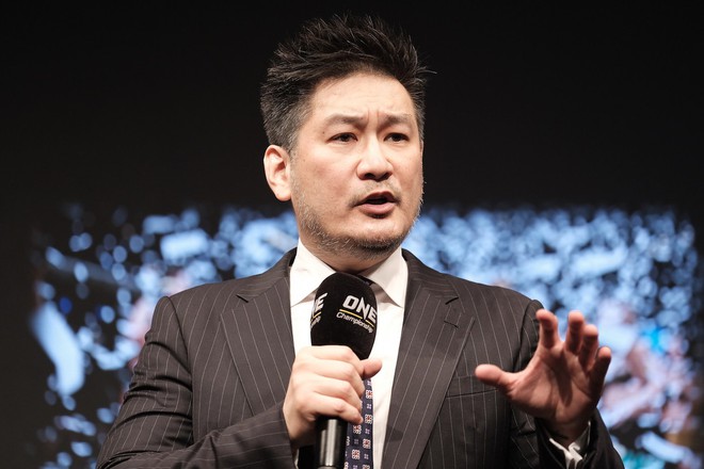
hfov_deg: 11.1
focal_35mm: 186
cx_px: 352
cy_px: 234
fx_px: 3637
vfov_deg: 7.4
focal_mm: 124.3
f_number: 2.8
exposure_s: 1/180
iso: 800
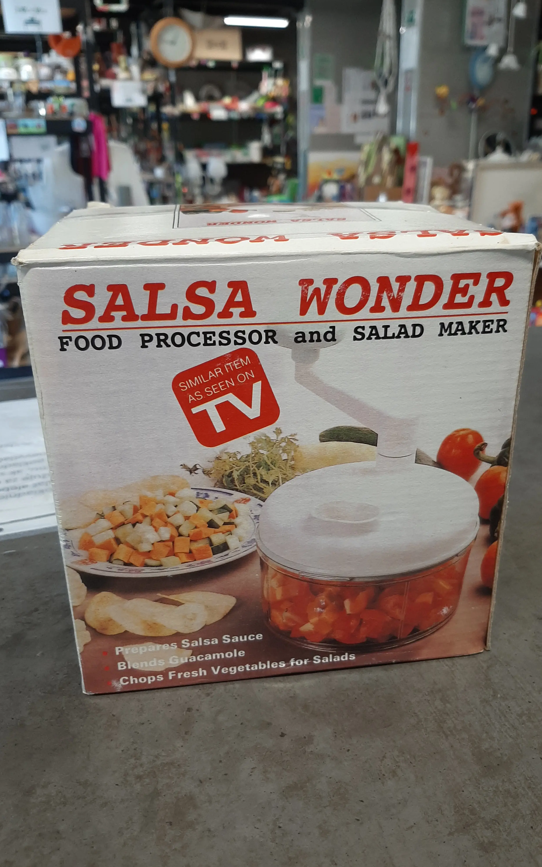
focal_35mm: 28
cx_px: 287
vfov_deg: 66.5
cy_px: 429
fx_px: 662
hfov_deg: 44.5
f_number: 1.7
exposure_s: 1/50
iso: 64
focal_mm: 3.93
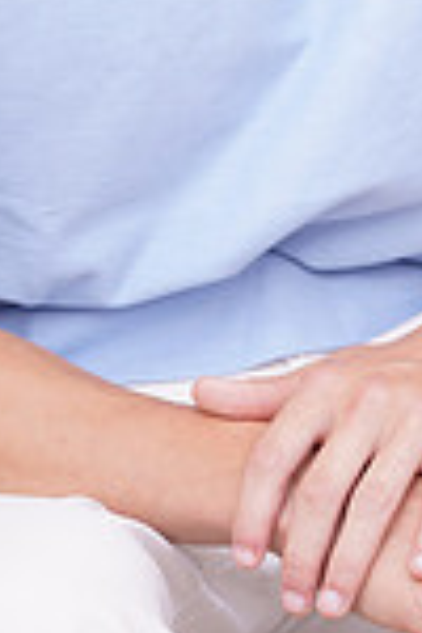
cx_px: 243
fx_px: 6523
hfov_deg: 3.7
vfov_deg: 5.5
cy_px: -528
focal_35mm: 371
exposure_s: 1/100
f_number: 5
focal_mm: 96
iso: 100
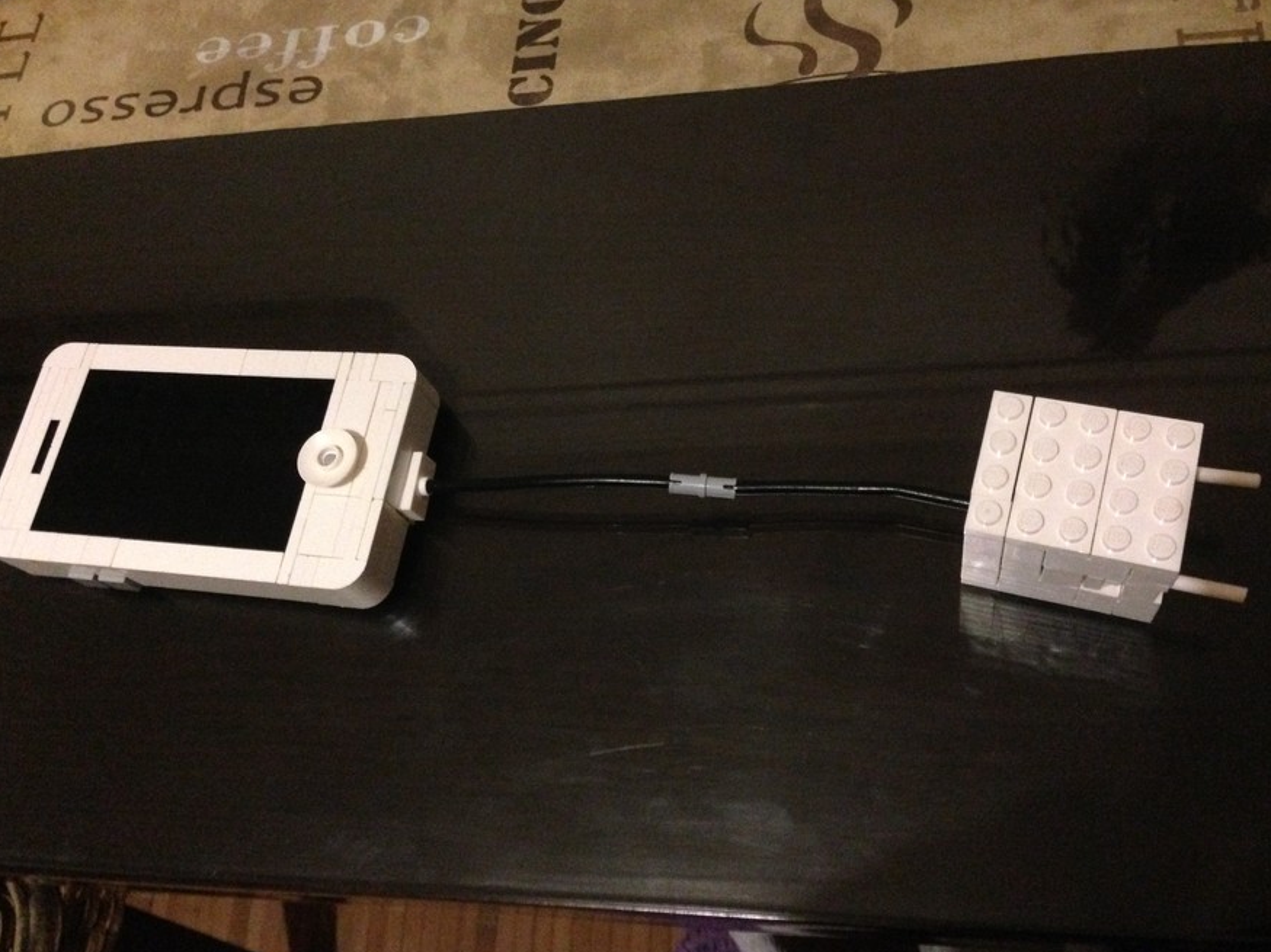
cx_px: 625
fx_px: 1248
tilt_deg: -61.7
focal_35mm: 34
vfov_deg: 41.8
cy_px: 476
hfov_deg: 54.0
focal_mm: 4.12
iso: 800
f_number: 2.4
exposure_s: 1/15
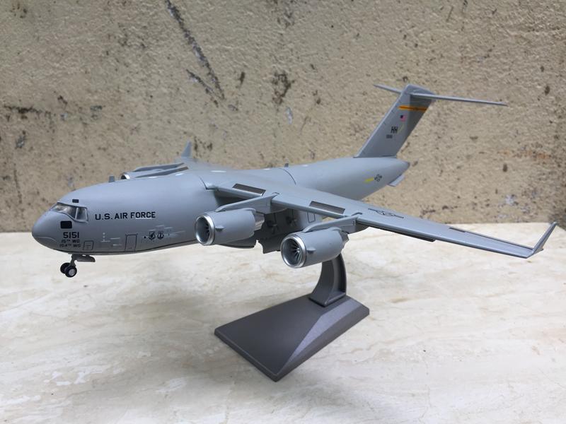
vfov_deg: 48.2
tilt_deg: -19.6
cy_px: 212
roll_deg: -2.3
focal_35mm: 29
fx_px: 474
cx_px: 283
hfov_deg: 61.7
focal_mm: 4.15
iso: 40
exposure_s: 1/100
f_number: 2.2
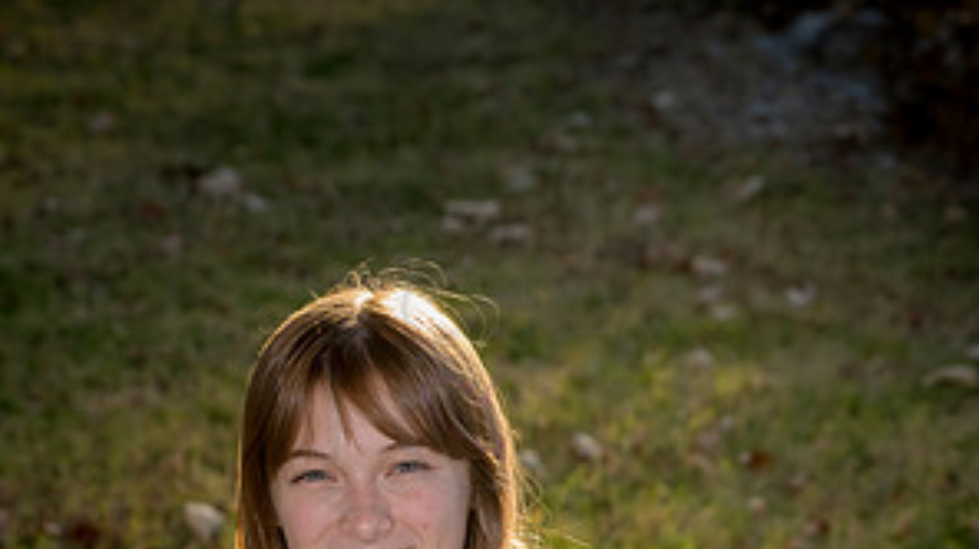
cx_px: 486
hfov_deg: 15.7
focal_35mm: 137
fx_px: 3554
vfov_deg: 8.7
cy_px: 708
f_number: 8
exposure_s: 1/400
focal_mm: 86
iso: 800
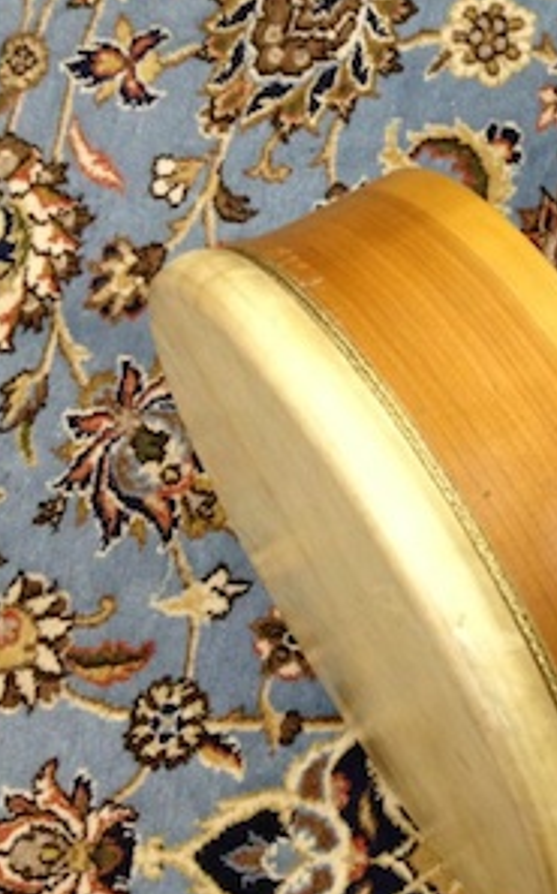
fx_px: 1826
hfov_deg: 16.1
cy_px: 397
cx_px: 795
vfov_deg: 27.5
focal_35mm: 75
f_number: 2.4
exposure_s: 1/20
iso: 200
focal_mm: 4.28
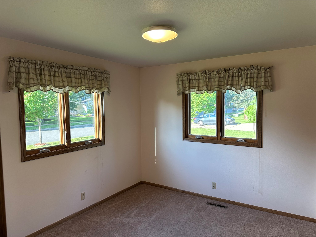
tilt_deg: -3.9
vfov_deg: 56.8
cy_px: 118
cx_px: 158
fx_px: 219
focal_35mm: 24
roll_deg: +0.3
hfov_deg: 71.6
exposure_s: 1/120
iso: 160
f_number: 1.78
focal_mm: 6.86
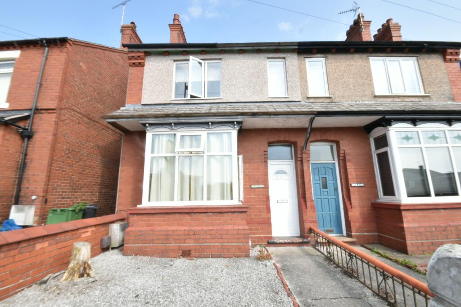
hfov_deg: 100.4
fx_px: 192
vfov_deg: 77.3
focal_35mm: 15
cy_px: 154
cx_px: 230
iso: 800
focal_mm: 10
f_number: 22
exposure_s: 1/80
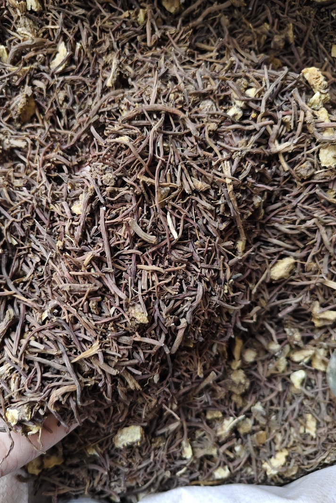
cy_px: 252
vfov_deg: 73.7
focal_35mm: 24
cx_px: 151
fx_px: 336
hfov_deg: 53.1
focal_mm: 5.56
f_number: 1.88
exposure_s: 1/510
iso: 1554
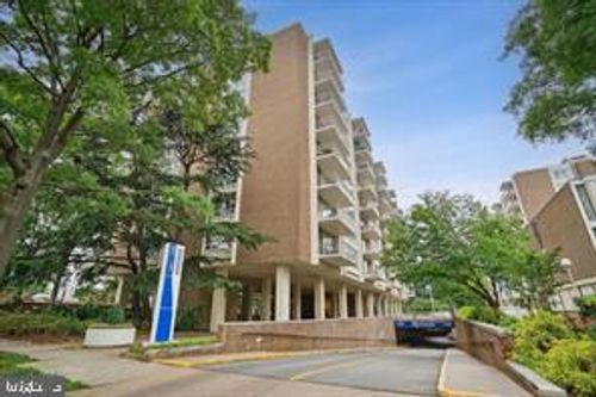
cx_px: 298
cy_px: 198
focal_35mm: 16
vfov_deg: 73.7
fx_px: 265
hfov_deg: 96.8
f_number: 8
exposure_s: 1/200
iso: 640
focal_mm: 16
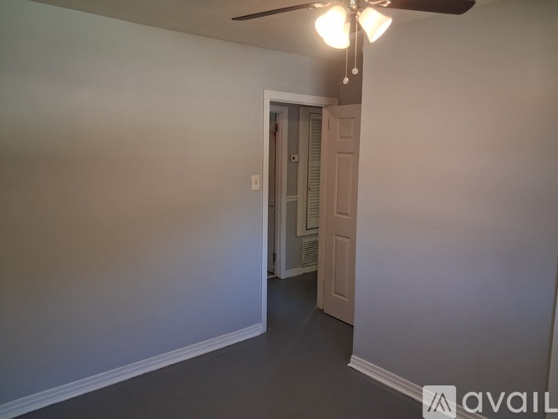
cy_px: 210
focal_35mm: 27
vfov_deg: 51.3
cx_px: 279
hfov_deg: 65.3
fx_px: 435
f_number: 1.8
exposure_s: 1/50
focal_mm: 4
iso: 250
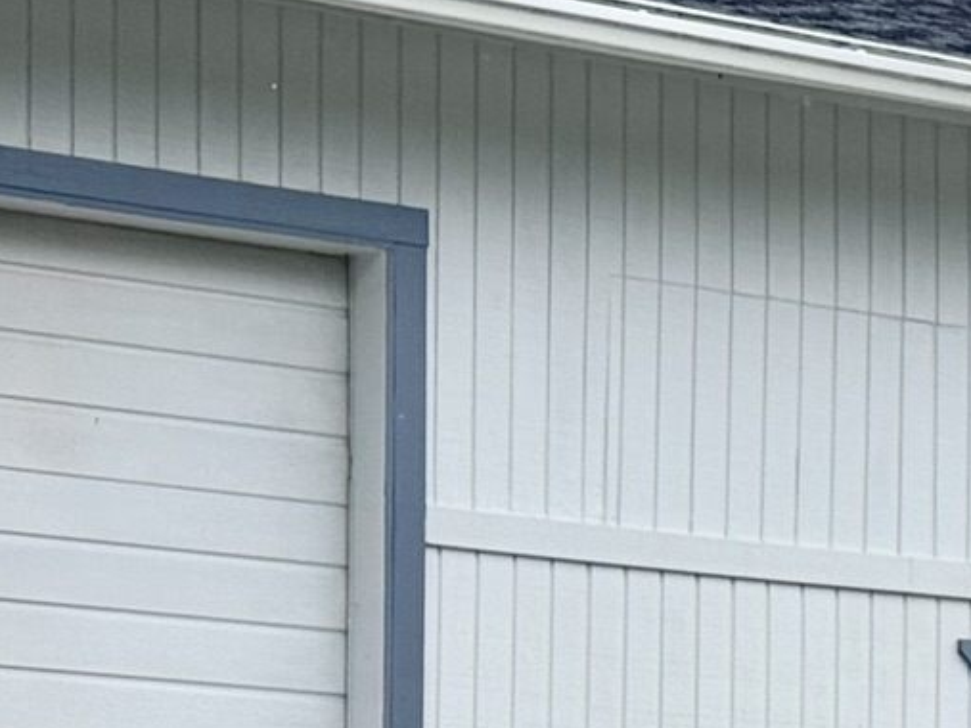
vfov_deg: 7.6
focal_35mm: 194
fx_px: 5441
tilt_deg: +2.5
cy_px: 893
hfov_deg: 9.9
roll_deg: -0.2
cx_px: 1484
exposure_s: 1/3610
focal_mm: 6.76
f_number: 1.78
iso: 64
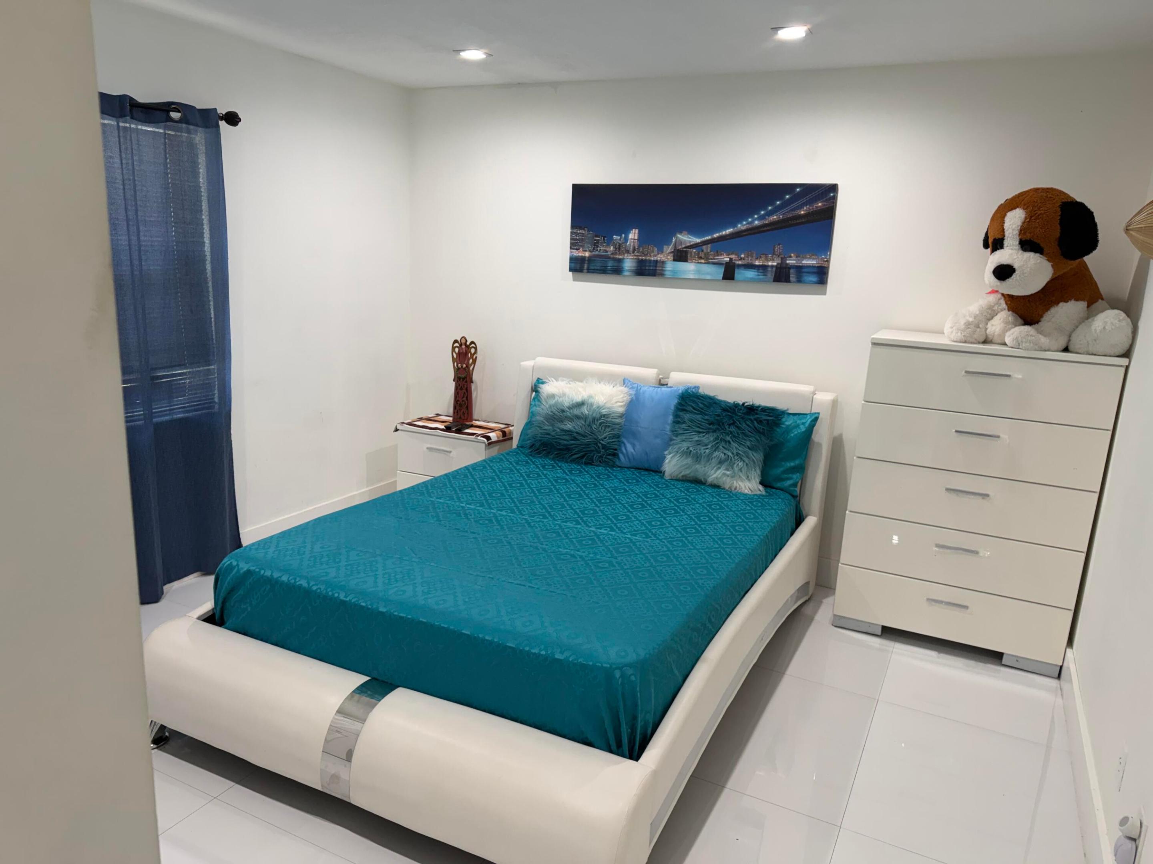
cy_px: 432
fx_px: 799
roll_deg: -3.1
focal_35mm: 24
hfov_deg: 71.6
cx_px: 576
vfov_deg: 56.8
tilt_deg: -12.7
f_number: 1.78
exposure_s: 1/60
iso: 100
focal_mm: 6.76
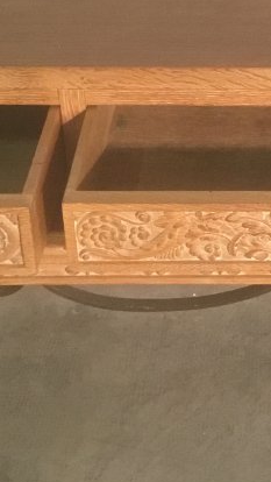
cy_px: 91
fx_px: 1251
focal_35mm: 98
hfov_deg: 12.1
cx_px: 326
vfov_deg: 21.5
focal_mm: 3.3
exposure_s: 1/33
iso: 160
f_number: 2.4
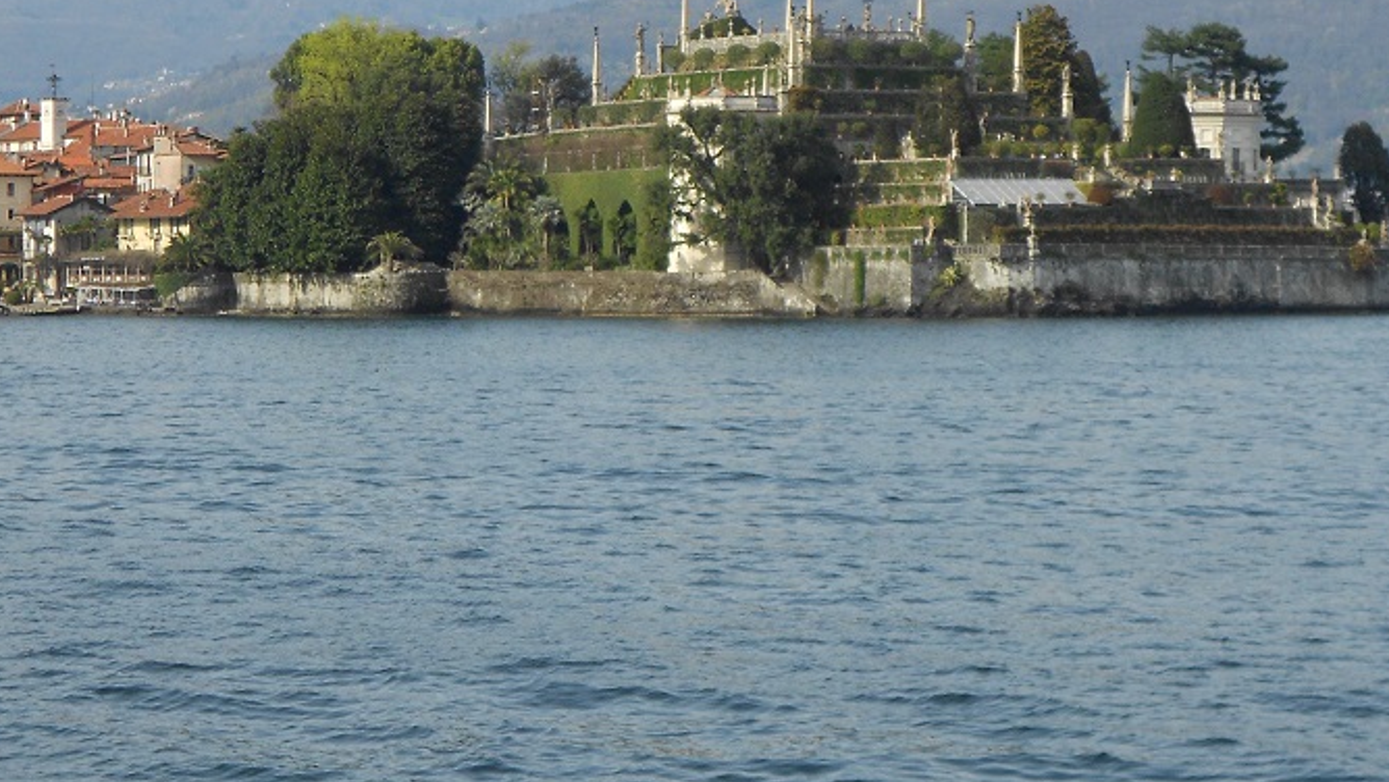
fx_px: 4568
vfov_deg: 9.8
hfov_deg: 17.3
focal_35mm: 124
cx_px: 497
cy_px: 185
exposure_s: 1/320
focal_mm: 13.5
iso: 80
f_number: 5.8
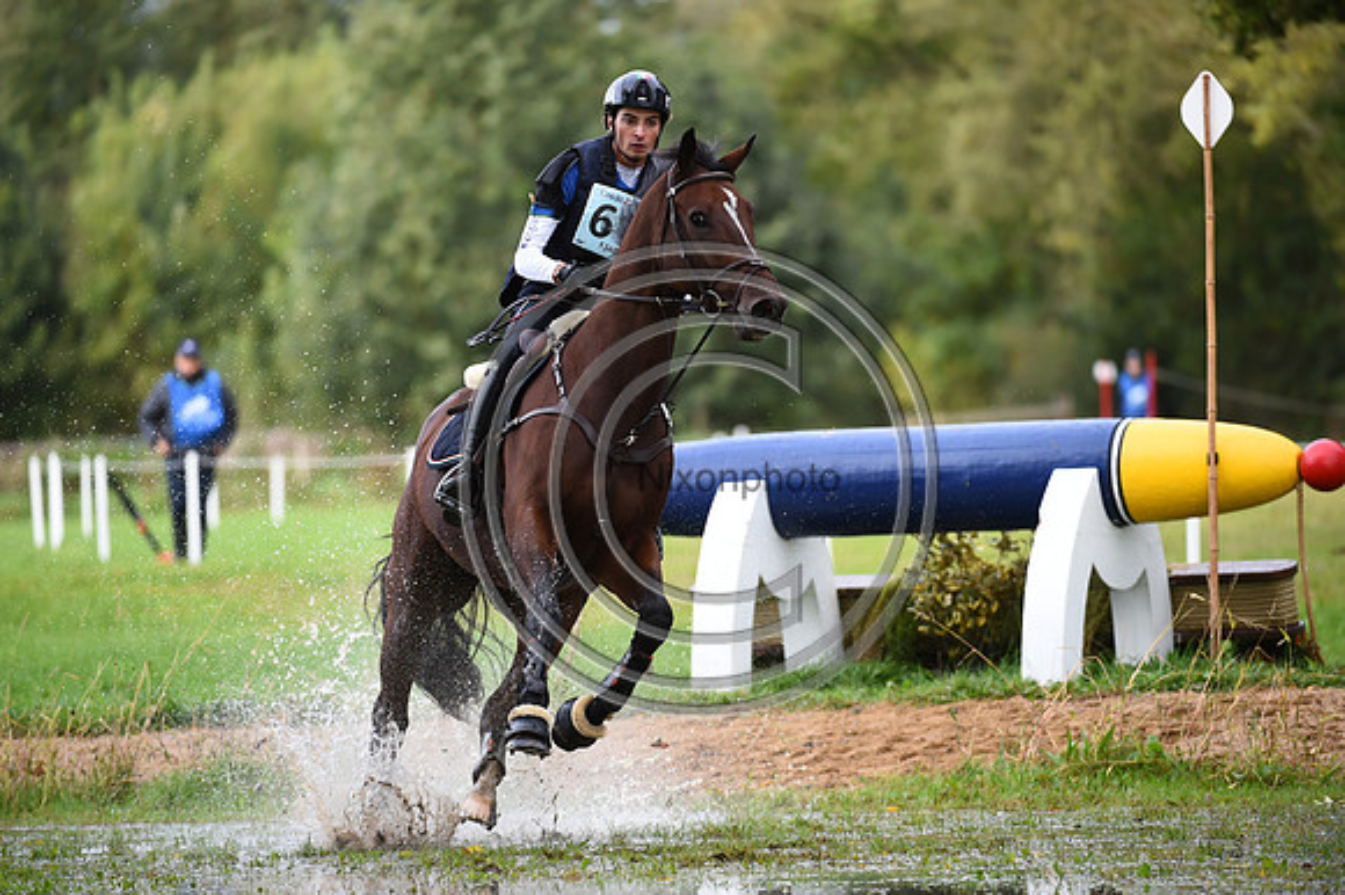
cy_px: 448
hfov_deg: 6.9
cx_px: 672
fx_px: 11202
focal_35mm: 300
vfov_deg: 4.6
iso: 1250
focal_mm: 300
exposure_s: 1/1000
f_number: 4.5
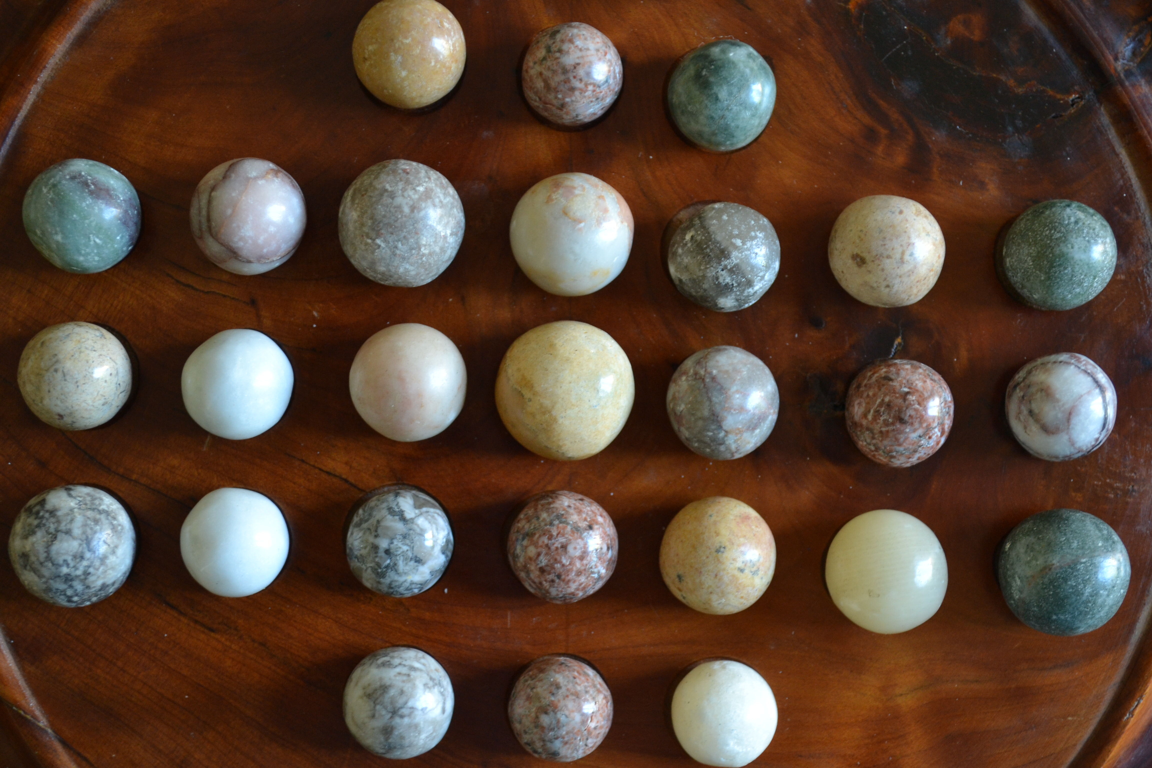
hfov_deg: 31.9
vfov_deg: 21.6
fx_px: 2016
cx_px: 576
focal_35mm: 63
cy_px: 384
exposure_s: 1/15
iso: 640
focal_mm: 42
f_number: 5.3
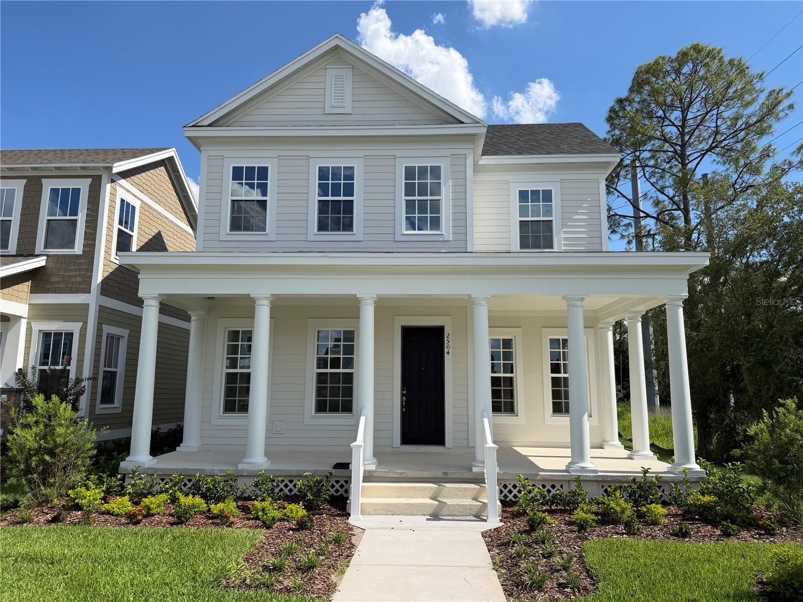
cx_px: 402
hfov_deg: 71.6
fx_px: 557
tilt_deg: +9.8
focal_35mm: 24
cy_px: 301
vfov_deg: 56.8
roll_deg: -1.4
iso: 80
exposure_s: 1/5714
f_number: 1.78
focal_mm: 6.76
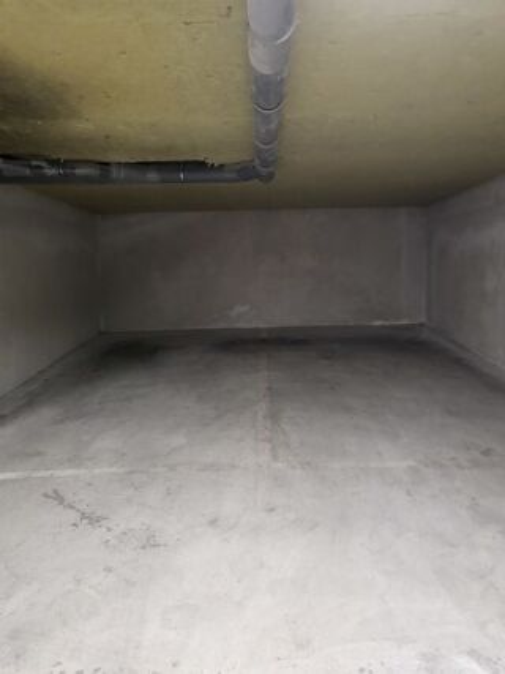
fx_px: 506
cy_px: 337
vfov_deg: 67.3
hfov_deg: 53.0
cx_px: 252
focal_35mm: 26
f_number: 1.8
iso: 640
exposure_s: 1/50
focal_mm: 4.25
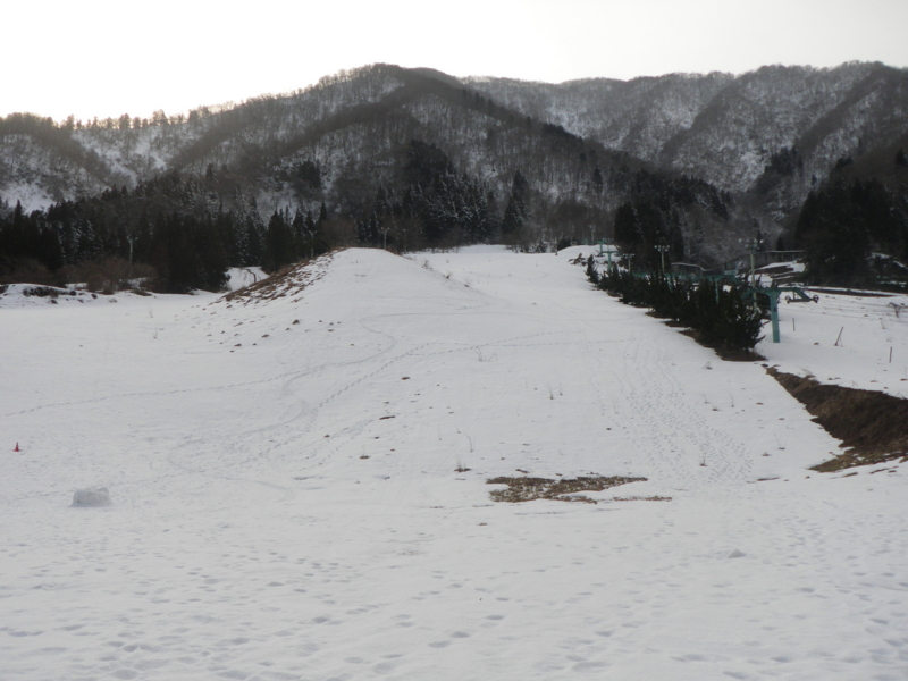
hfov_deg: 52.6
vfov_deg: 40.7
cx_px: 454
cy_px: 340
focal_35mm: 35
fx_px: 918
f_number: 3.8
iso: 64
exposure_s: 1/320
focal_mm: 6.2
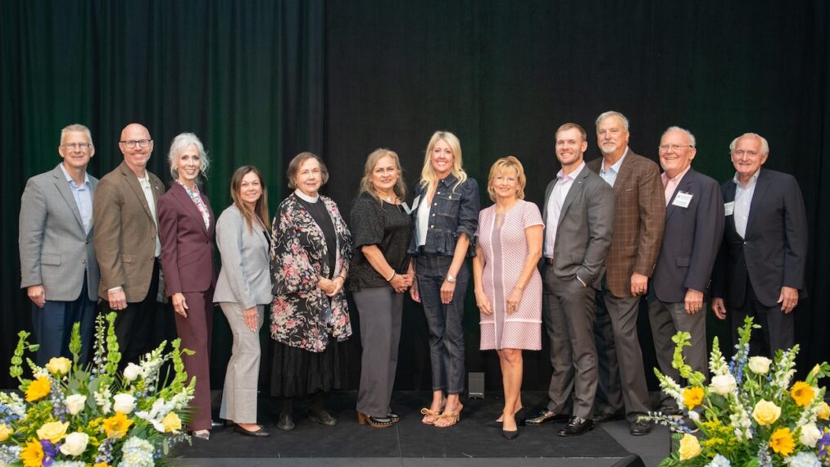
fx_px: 792
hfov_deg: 55.3
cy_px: 216
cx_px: 412
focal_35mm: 36
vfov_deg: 32.8
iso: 2000
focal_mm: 34
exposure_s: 1/160
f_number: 5
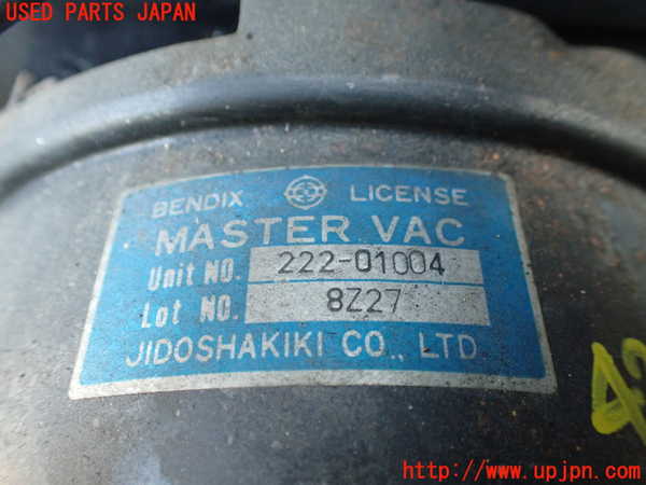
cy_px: 242
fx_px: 560
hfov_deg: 60.0
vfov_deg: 46.8
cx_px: 323
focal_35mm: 30
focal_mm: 5.4
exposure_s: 1/125
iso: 800
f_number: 2.3
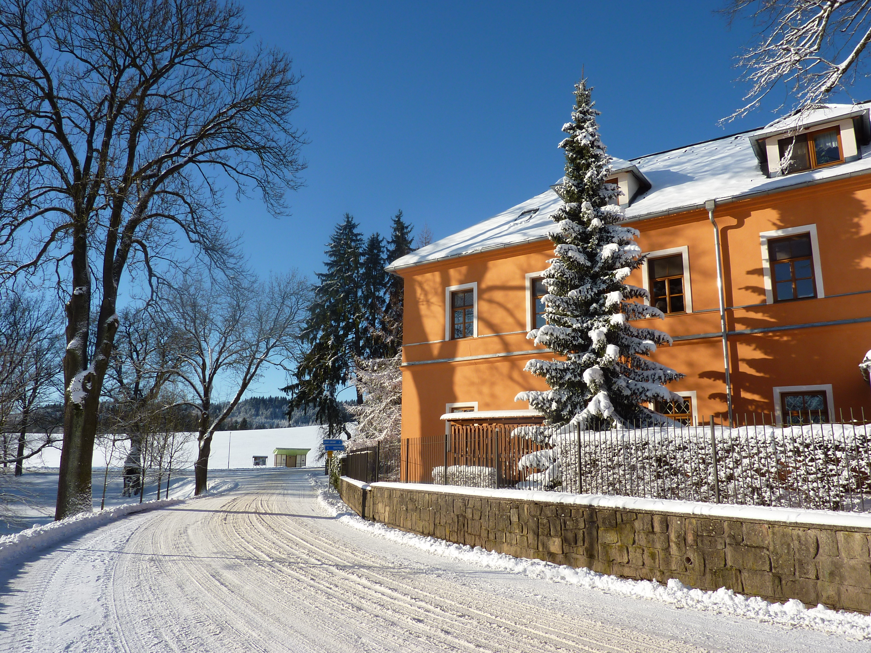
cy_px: 326
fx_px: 629
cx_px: 436
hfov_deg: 69.4
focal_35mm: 25
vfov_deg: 54.9
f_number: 5
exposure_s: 1/500
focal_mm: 4.1
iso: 80
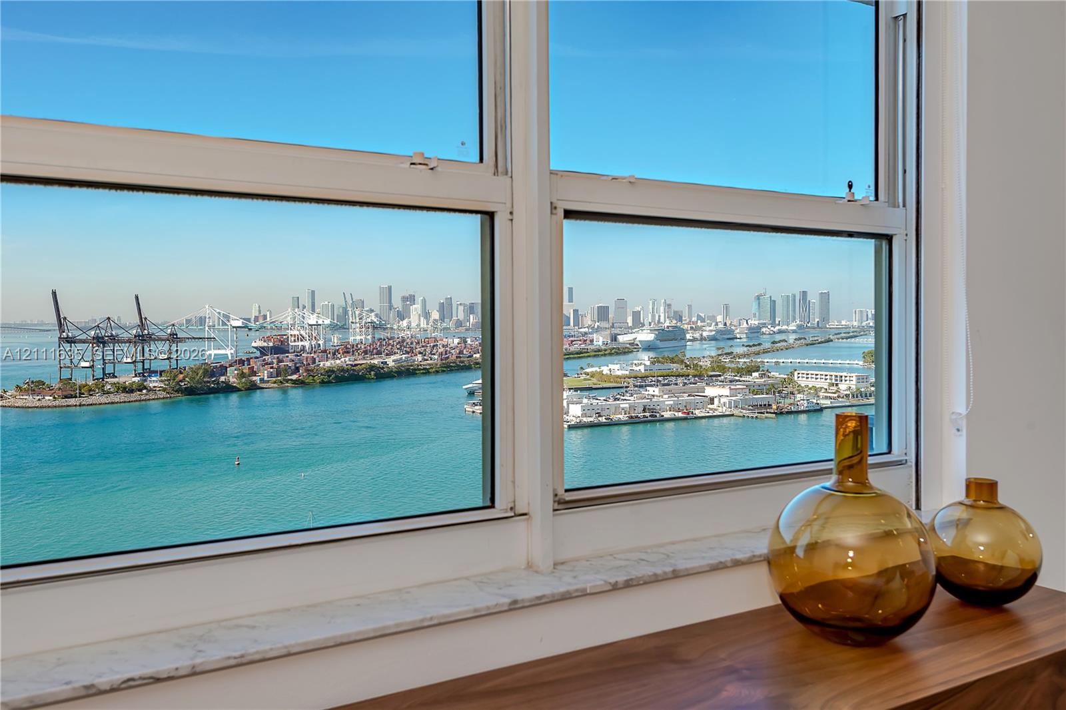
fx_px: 888
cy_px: 355
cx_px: 533
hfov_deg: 61.9
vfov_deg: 43.6
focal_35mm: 30
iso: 100
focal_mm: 30
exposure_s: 1/250
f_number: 8
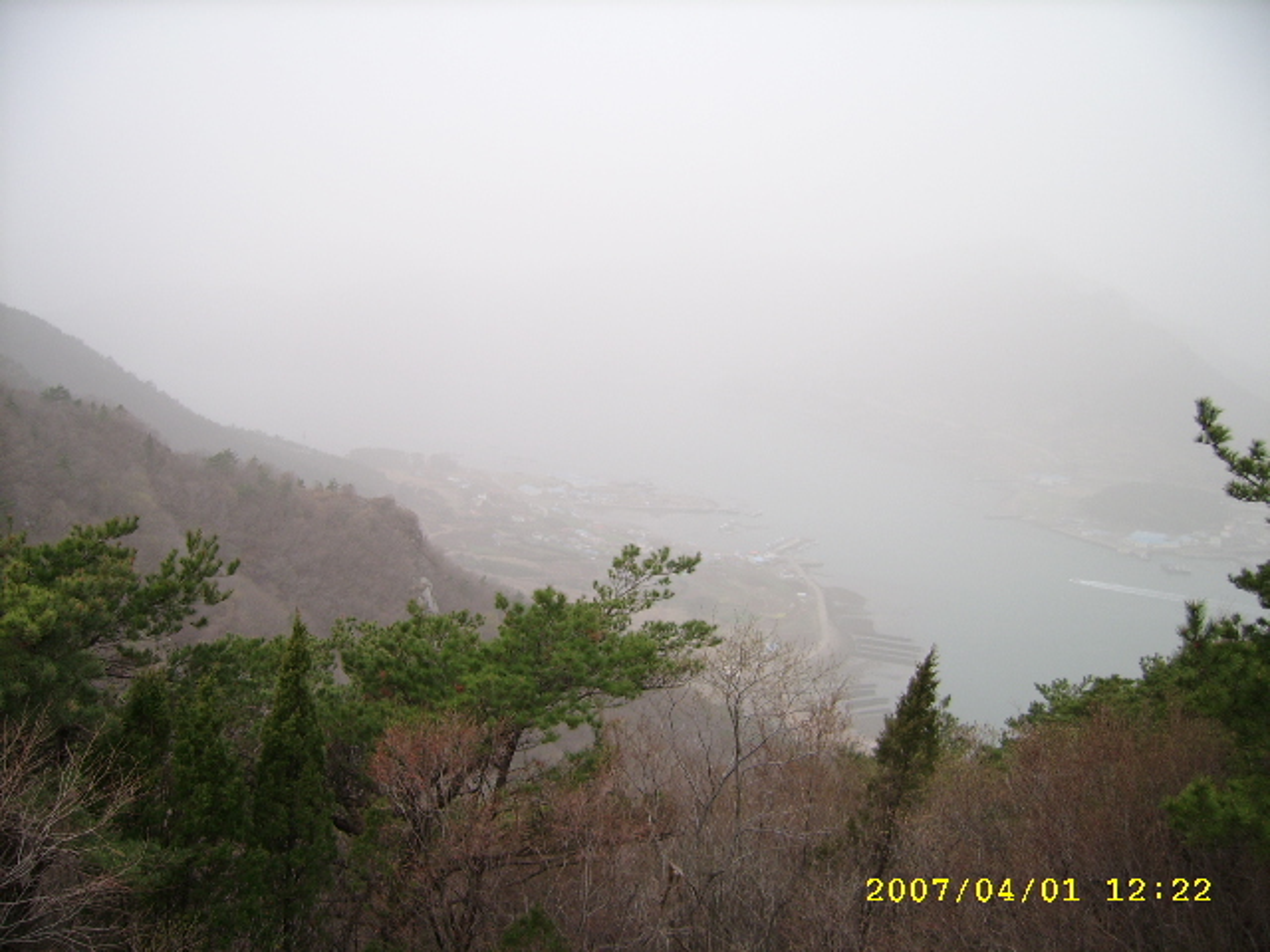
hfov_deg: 52.6
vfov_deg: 40.7
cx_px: 635
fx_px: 1284
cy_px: 476
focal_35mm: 35
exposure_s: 1/210
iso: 50
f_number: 2.8
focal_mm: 5.95
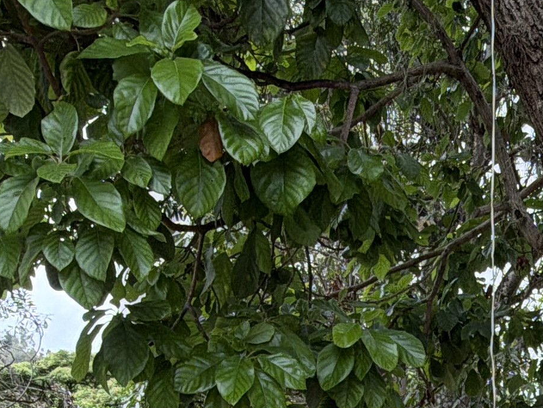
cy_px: 555
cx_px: 442
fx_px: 973
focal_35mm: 62
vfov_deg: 21.1
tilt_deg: +0.4
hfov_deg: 30.4
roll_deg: +0.9
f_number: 2.2
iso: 64
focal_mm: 2.22
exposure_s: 1/170
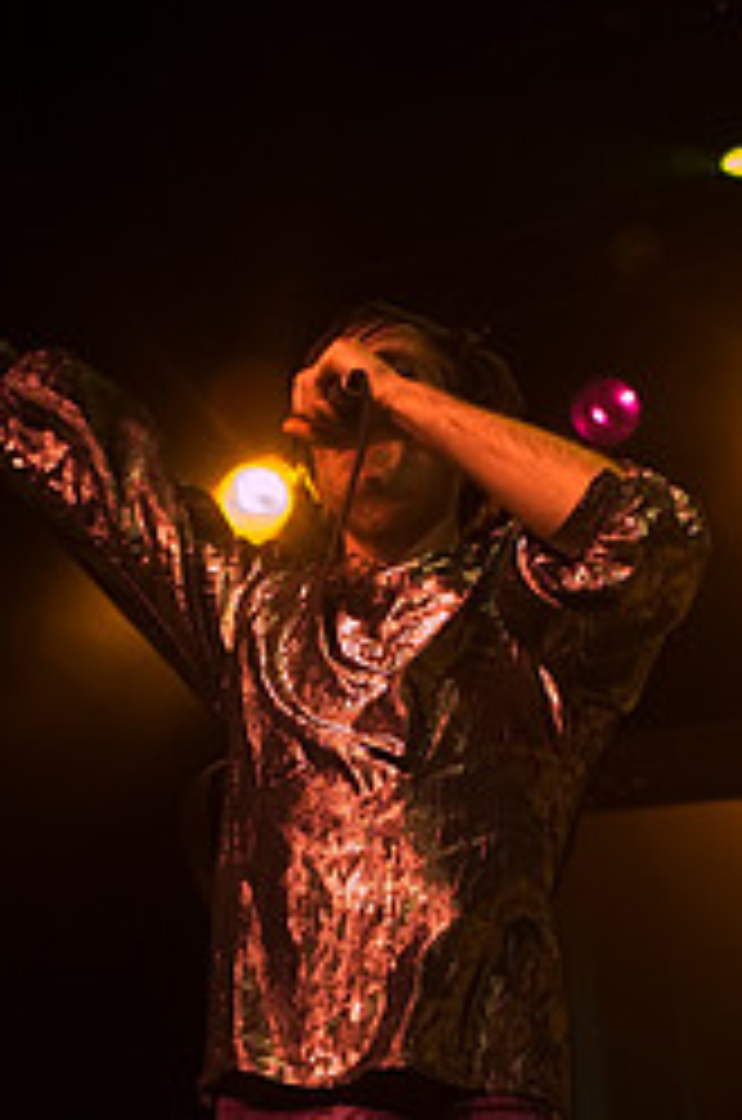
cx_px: 335
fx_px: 2946
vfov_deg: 21.1
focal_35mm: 95
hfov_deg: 14.4
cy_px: 981
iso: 800
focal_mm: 35
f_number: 2.8
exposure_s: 1/80
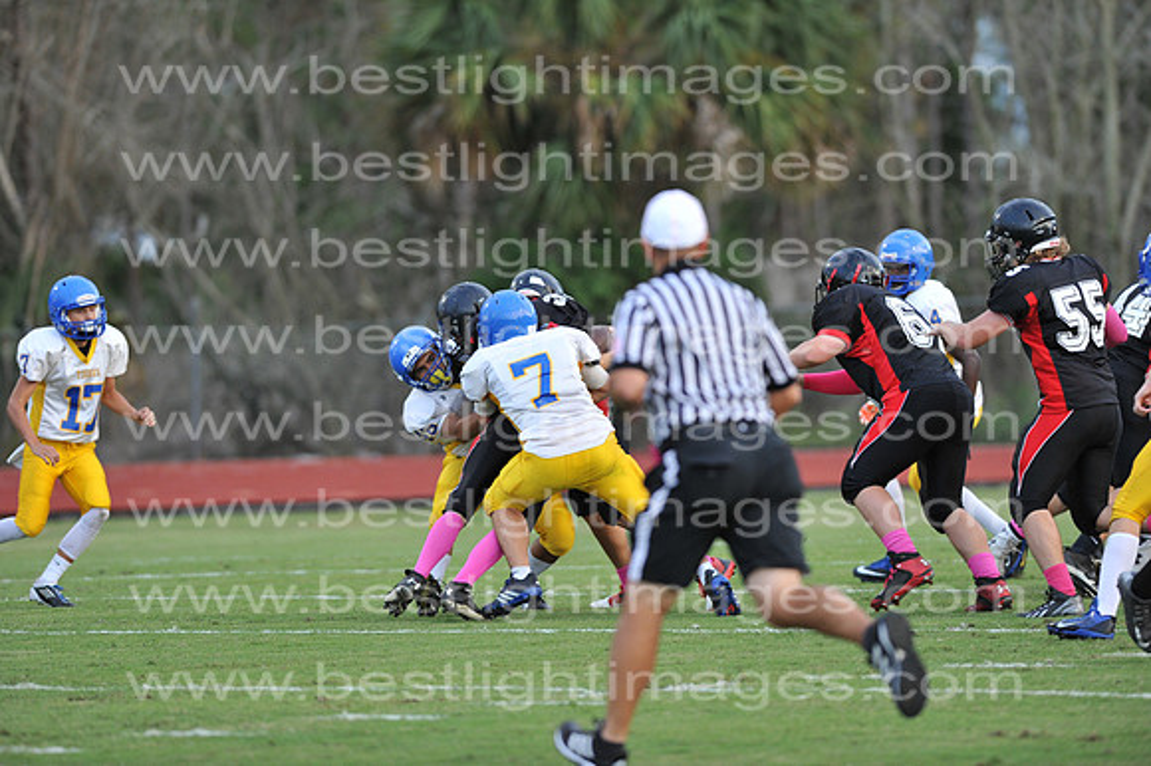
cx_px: 576
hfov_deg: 6.9
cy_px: 383
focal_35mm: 300
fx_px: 9586
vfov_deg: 4.6
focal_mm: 300
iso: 1250
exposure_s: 1/800
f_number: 4
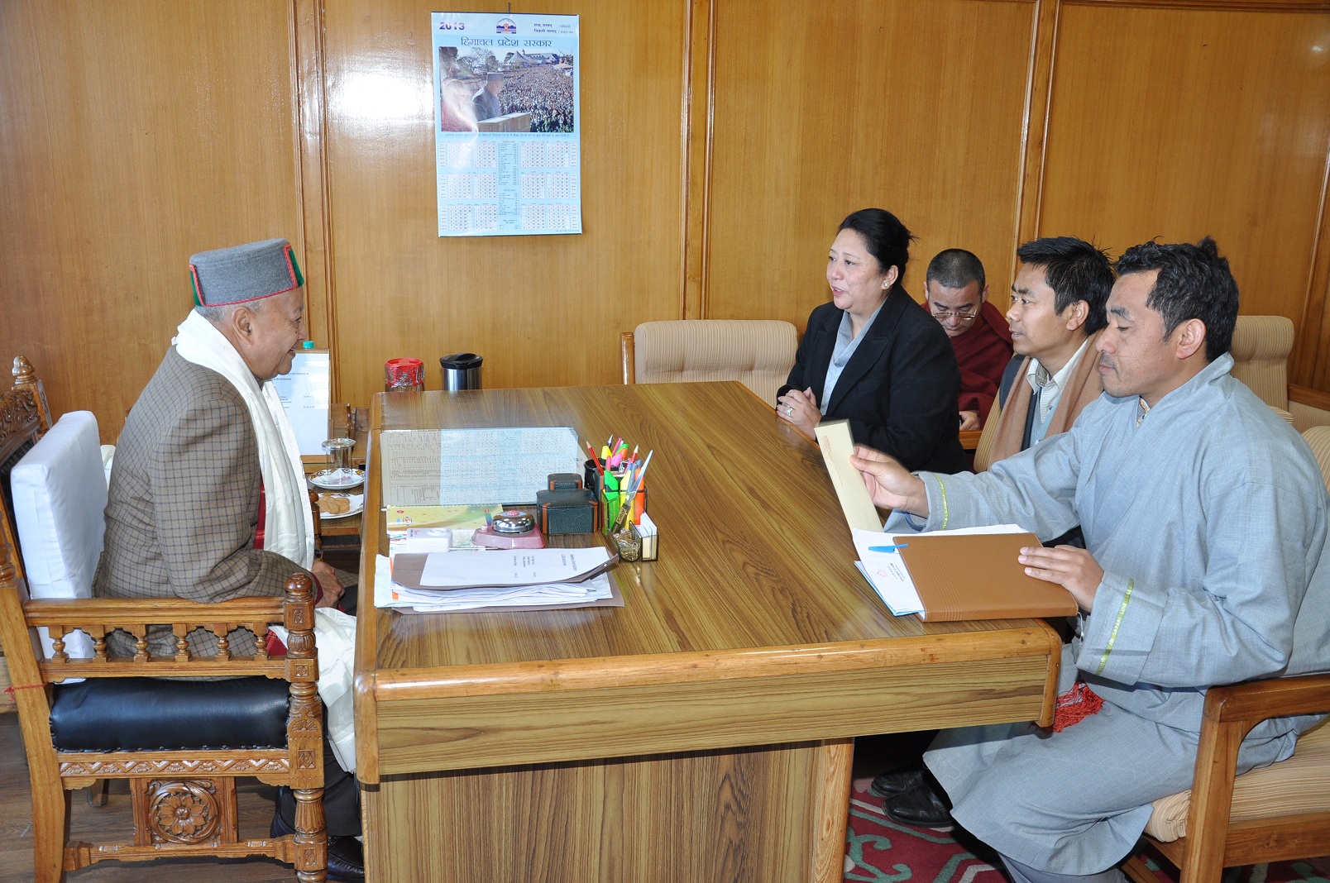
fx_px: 1218
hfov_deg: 57.3
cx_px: 665
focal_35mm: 33
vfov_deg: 39.9
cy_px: 442
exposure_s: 1/60
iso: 400
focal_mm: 22
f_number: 5
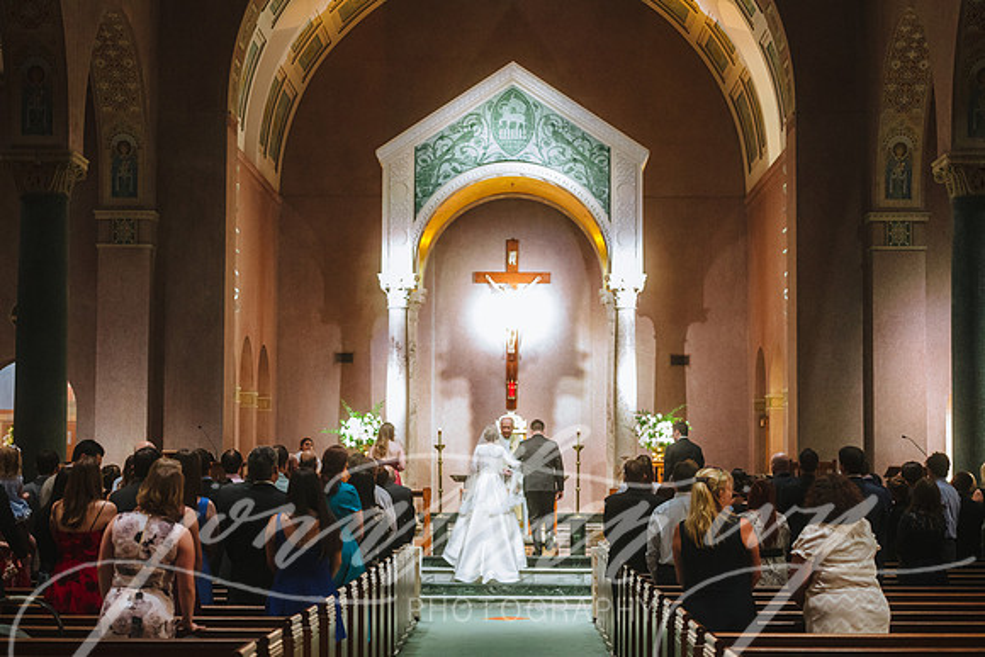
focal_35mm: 70
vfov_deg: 19.5
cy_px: 328
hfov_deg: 28.8
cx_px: 492
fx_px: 1916
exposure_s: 1/125
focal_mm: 70
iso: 5000
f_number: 2.8
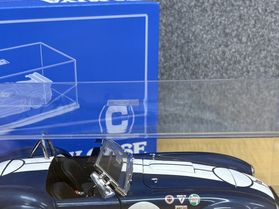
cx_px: 119
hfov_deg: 37.4
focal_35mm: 51
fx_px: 411
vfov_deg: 28.3
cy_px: 142
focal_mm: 5.96
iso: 125
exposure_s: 1/92
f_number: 1.6
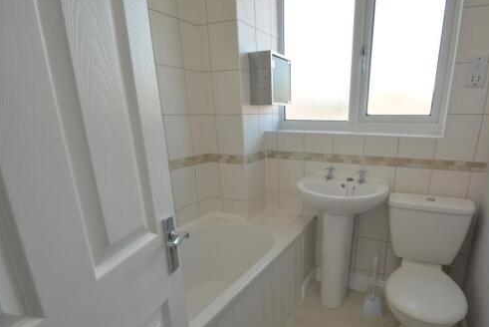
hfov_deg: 82.5
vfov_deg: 61.5
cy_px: 196
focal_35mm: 20
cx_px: 303
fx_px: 272
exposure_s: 1/100
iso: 200
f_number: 5
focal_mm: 10
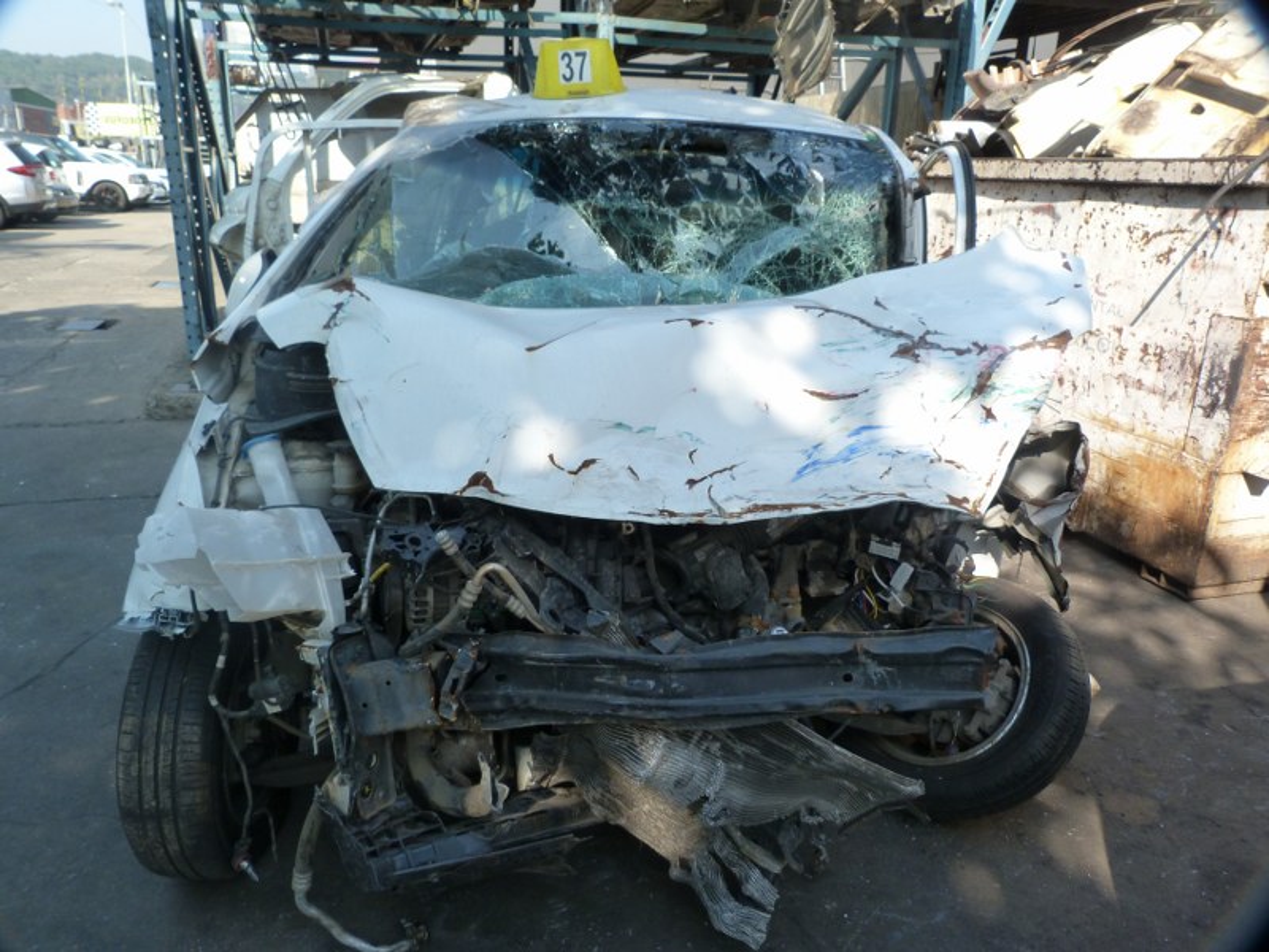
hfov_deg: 69.4
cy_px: 476
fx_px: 916
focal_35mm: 25
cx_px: 634
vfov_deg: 54.9
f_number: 4
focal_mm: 4.5
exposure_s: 1/200
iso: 125
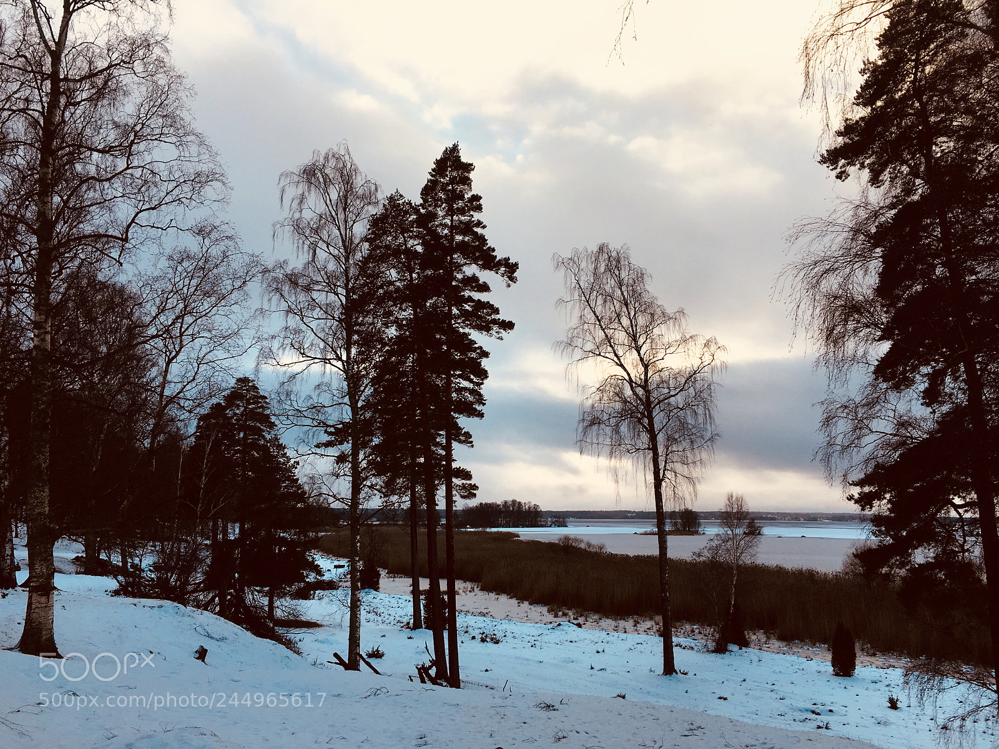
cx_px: 500
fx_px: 837
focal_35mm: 29
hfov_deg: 61.7
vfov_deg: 48.2
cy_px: 374
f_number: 2.2
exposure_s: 1/625
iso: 25
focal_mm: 4.15
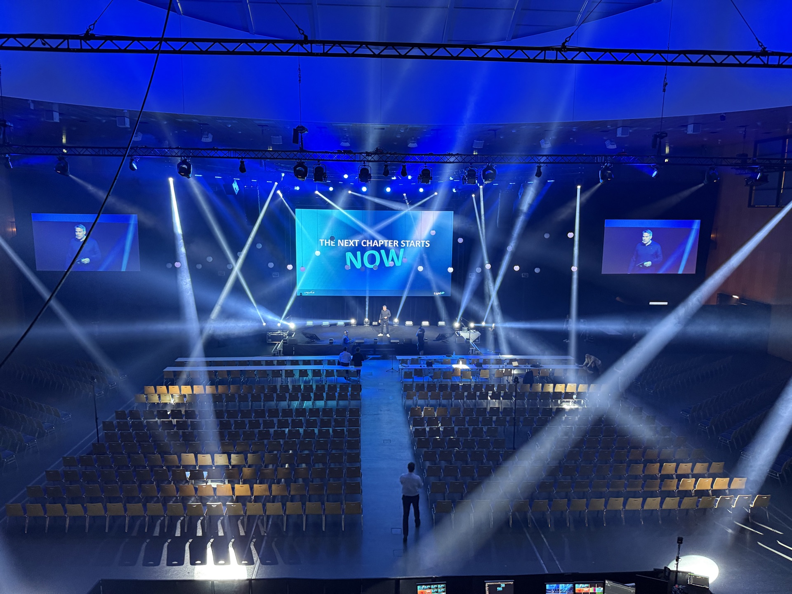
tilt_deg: -8.4
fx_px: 549
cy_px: 297
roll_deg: -0.3
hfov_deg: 71.6
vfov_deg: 56.8
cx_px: 396
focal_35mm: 24
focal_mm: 6.76
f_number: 1.78
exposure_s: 1/60
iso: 320
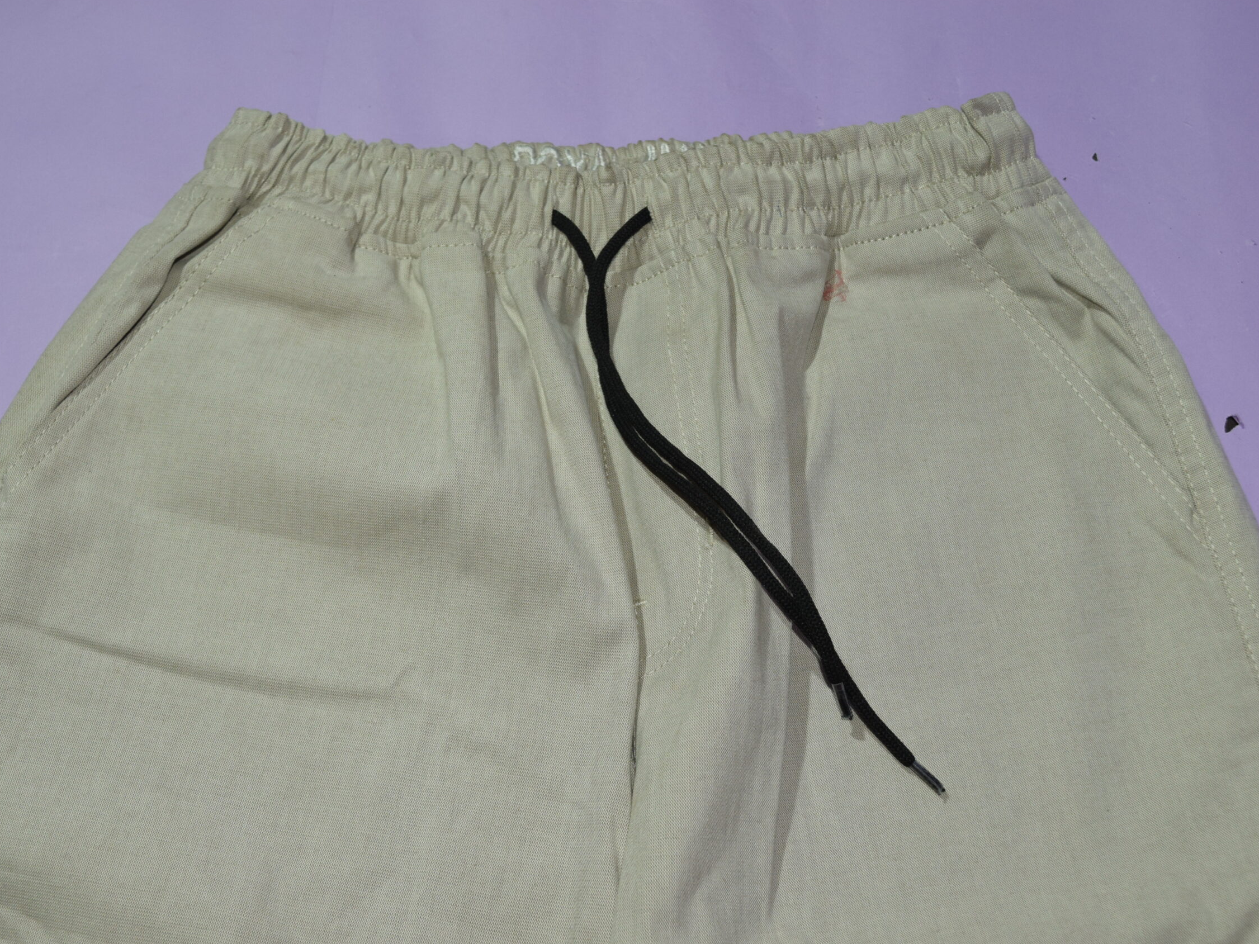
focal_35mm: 48
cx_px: 574
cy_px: 469
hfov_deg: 40.0
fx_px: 1729
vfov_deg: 30.5
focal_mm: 29
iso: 800
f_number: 7.1
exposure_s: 1/200
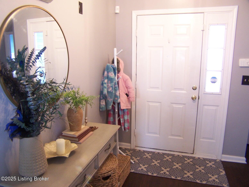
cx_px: 124
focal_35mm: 38
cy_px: 94
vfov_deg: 37.7
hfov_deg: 49.0
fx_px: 273
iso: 140
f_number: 2.8
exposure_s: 1/8
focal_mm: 6.3
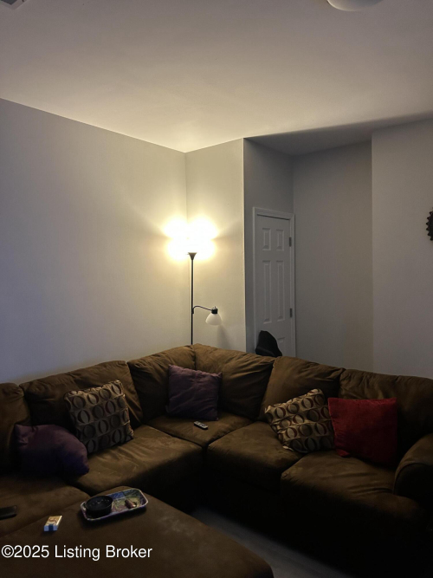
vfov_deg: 67.3
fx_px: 434
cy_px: 289
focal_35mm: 26
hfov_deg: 53.0
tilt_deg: -1.4
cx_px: 216
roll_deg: +1.7
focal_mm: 5.7
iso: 320
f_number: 1.5
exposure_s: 1/60
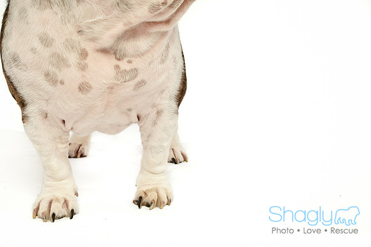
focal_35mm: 60
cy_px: 124
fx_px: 617
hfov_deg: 33.4
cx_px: 186
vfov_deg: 22.6
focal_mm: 40
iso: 200
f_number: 14
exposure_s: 1/250
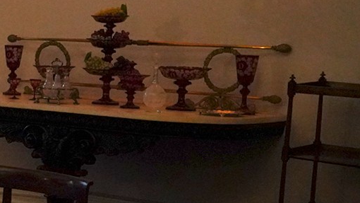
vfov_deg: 10.5
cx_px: -221
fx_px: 1098
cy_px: 142
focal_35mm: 115
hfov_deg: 16.5
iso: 8000
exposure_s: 1/80
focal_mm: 28
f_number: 5
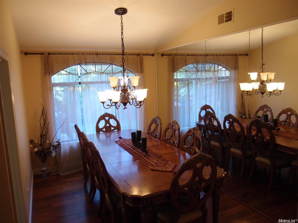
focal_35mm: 28
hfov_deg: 63.5
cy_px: 112
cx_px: 149
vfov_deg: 49.7
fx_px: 241
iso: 160
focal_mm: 6
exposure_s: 1/60
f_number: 1.8
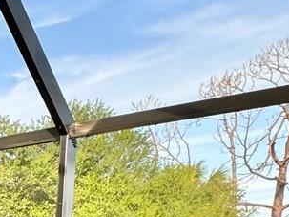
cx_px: -299
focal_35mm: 74
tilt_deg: -7.1
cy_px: 352
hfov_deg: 17.7
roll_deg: +0.3
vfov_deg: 17.3
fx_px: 618
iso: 40
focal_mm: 2.22
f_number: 2.2
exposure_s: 1/148
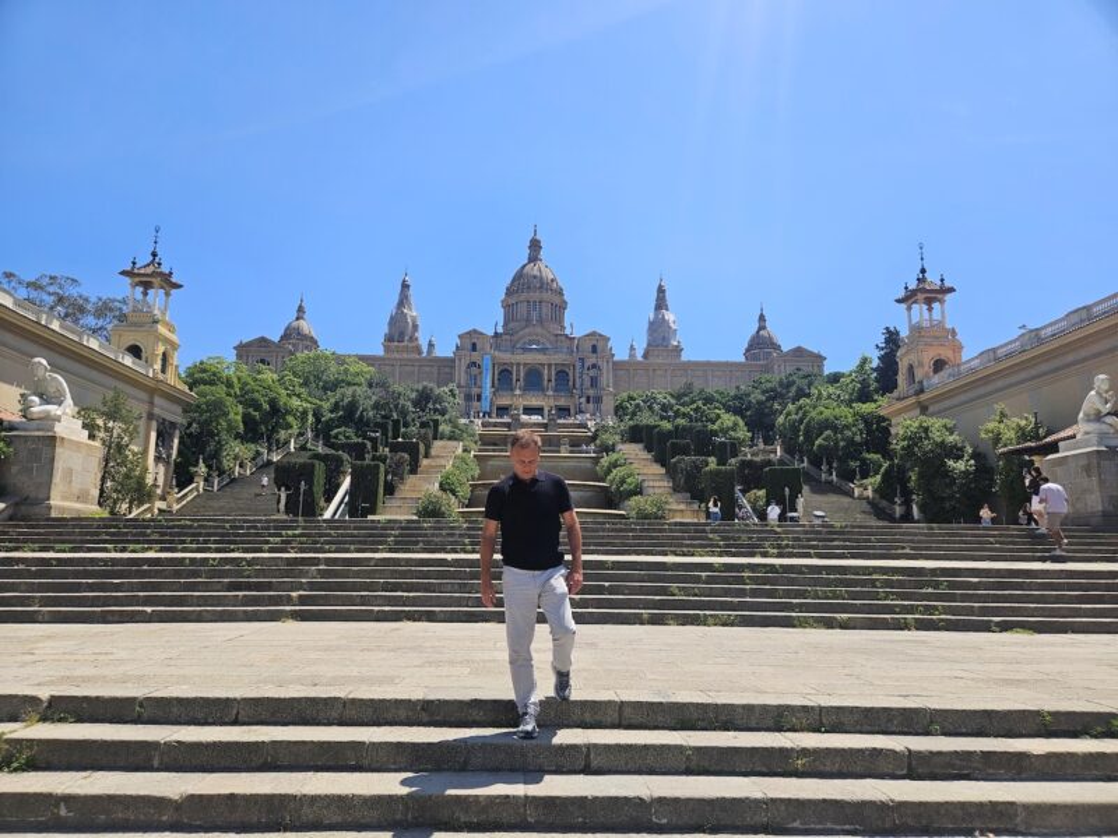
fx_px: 743
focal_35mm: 23
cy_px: 419
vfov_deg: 58.9
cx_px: 559
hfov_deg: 73.9
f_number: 1.8
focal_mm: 5.4
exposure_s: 1/2000
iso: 25
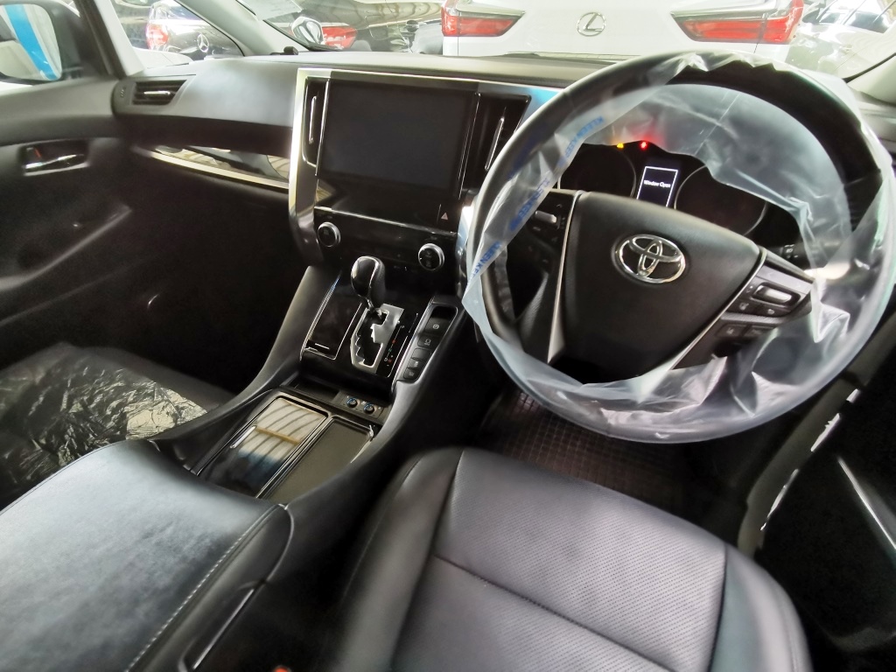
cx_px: 448
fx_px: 440
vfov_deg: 74.7
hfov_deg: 91.0
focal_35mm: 17
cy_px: 336
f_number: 2.2
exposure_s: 1/33.3
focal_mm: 2.23
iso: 320
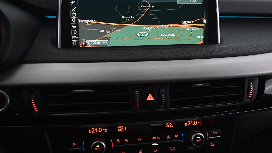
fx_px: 288
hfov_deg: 50.5
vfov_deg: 29.6
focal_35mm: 40
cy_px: 65
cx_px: 136
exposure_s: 1/25
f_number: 4
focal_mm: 38
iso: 2000
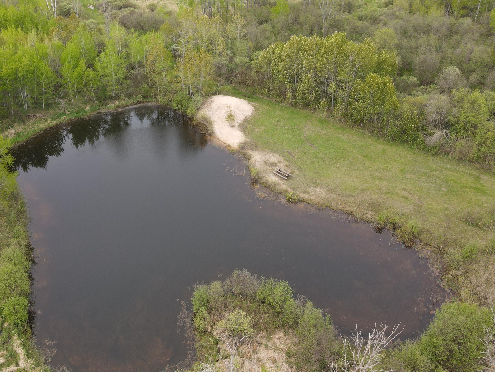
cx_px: 191
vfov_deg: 43.6
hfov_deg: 56.3
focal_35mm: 32
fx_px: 458
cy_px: 126
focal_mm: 4.5
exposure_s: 1/160
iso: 100
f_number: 2.8
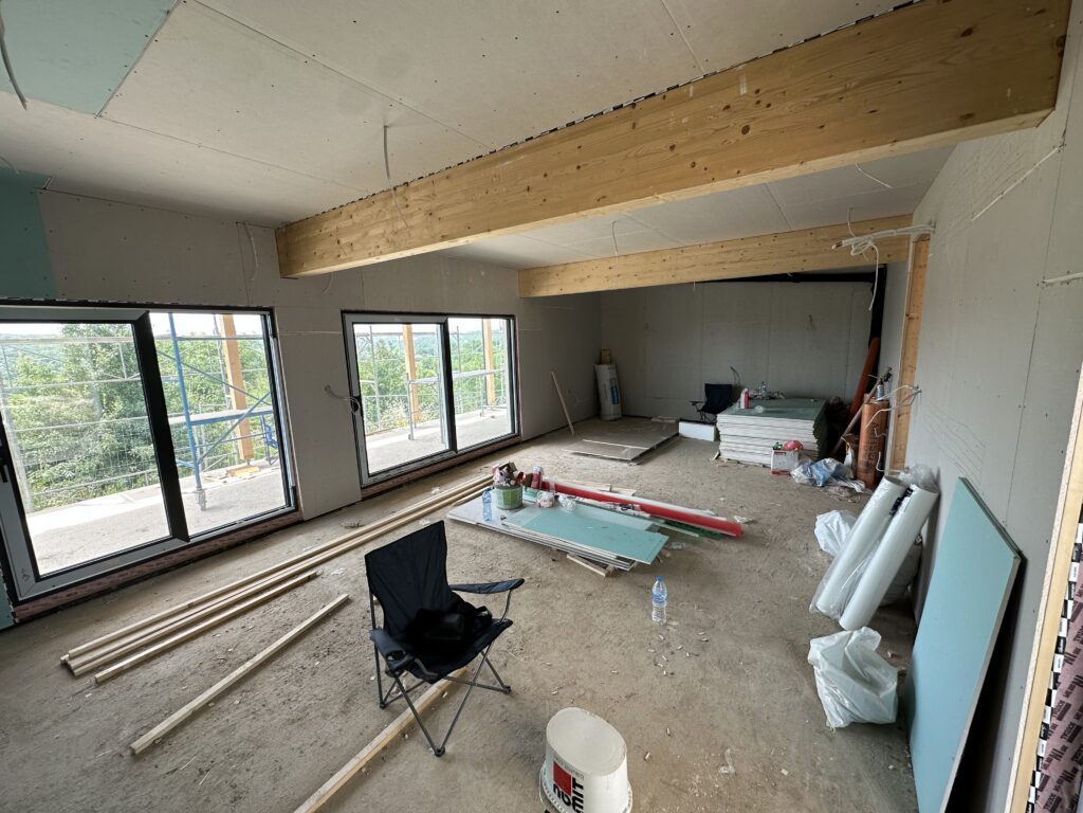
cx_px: 542
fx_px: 438
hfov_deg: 102.1
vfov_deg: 85.7
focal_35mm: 14
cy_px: 406
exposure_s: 1/99
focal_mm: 2.22
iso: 50
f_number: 2.2
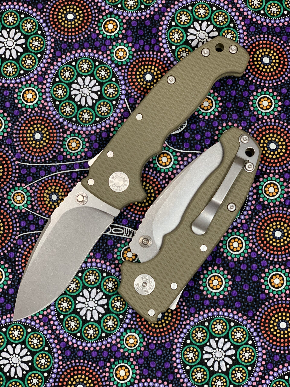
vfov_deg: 36.8
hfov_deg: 28.0
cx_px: 145
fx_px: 581
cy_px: 194
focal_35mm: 52
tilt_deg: -85.2
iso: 100
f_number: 2.4
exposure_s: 1/50
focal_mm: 6
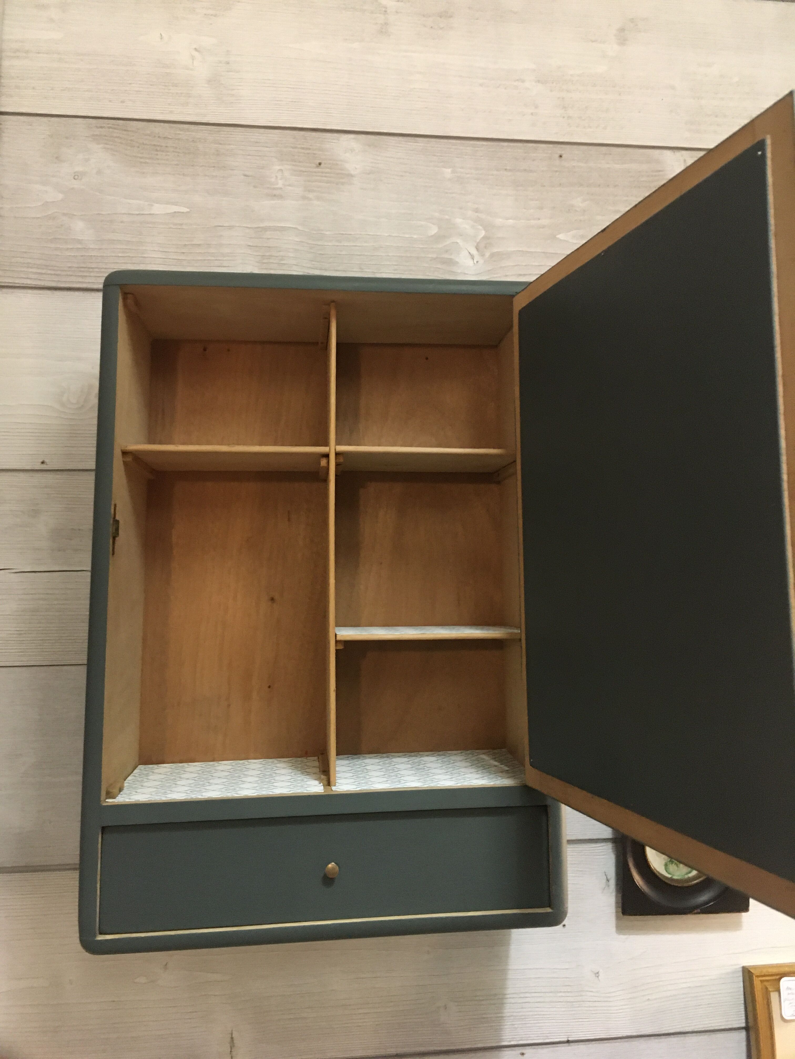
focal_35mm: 29
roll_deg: +0.5
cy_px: 530
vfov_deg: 61.7
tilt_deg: +5.3
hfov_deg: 48.2
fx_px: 888
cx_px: 398
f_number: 2.2
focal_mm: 4.15
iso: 200
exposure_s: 1/17
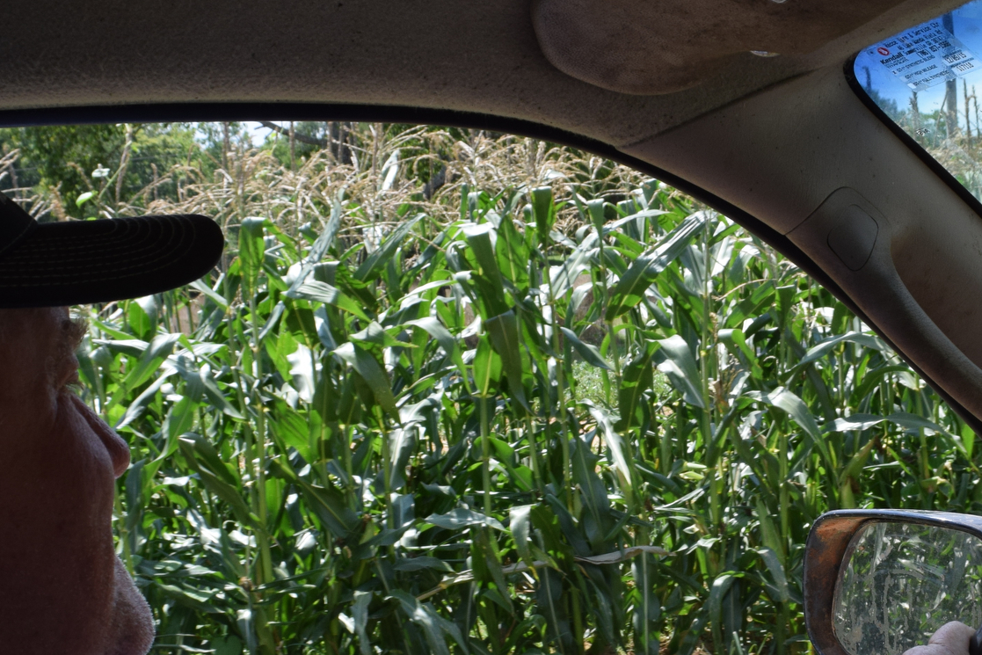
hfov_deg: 34.2
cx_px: 643
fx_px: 1582
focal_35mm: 58
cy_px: 531
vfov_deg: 23.0
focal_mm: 18
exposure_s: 1/400
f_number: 10
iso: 400
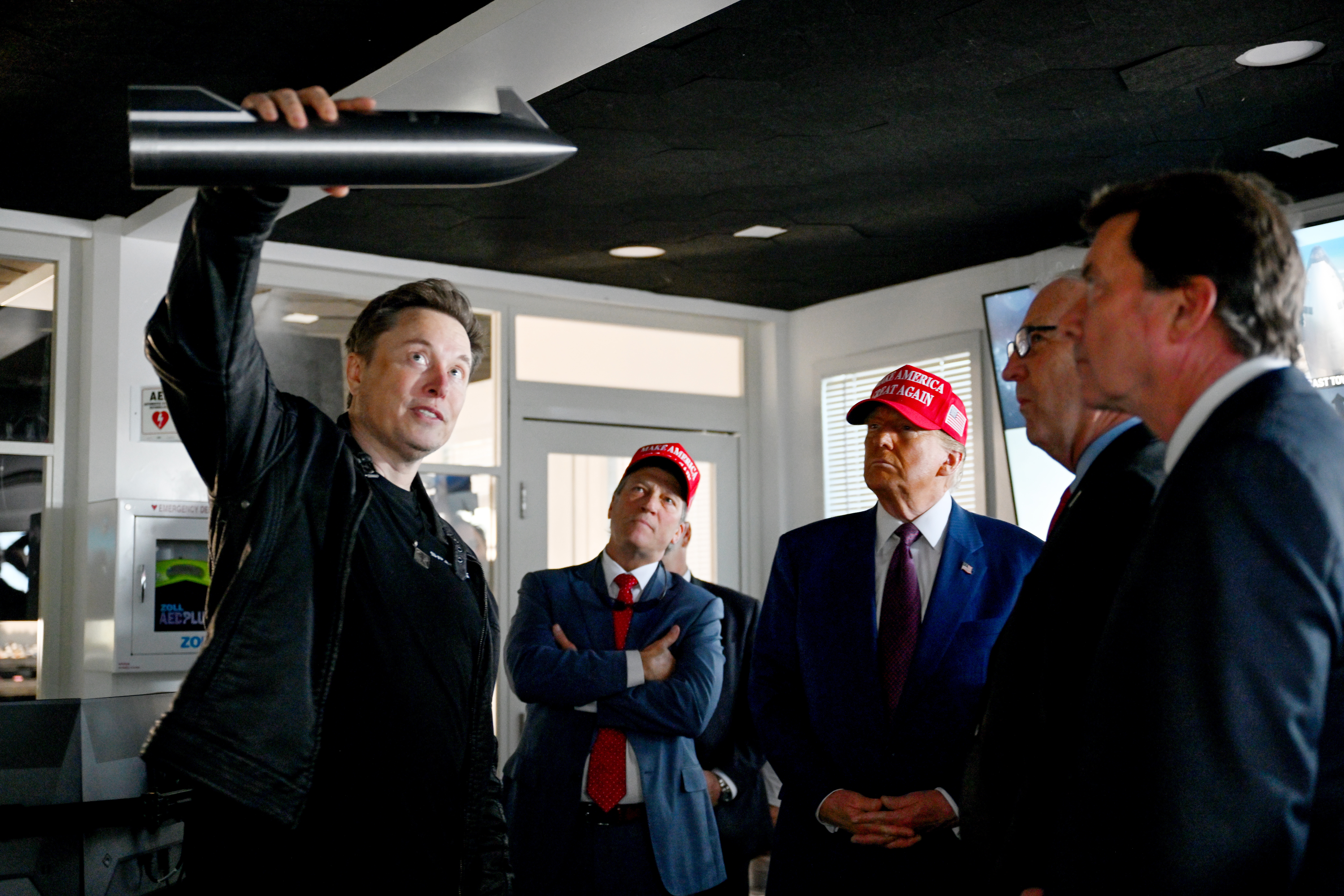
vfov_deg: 29.9
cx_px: 672
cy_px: 448
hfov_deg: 43.6
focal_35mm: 45
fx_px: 1680
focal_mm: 45
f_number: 2.8
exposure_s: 1/125
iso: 2000
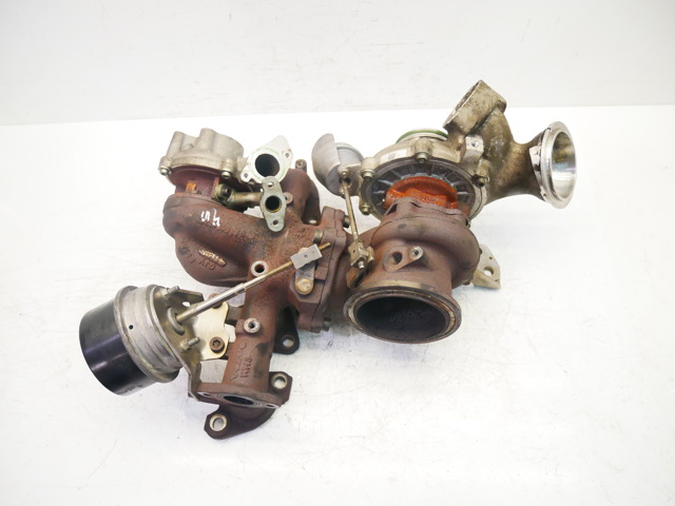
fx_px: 468
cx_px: 338
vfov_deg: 56.8
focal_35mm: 24
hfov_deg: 71.6
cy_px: 253
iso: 640
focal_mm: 12
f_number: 3.5
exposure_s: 1/60
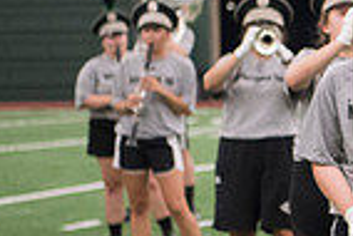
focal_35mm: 285
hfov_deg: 7.1
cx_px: 542
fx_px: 2797
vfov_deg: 4.8
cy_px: 103
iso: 3200
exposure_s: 1/200
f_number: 3.2
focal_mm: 70
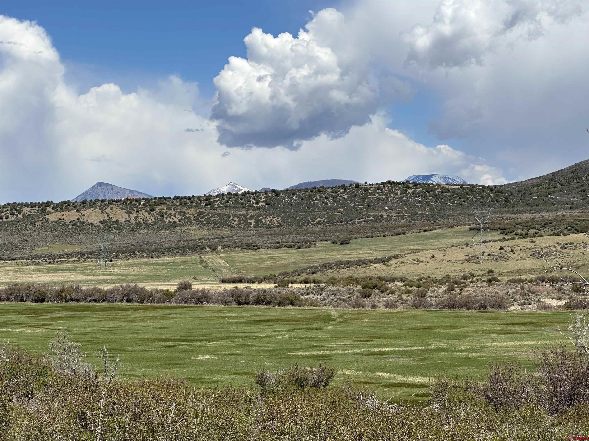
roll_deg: +0.5
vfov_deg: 19.1
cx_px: 294
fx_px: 1310
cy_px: 220
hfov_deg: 25.3
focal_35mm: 77
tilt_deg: +0.9
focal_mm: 9
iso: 32
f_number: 2.8
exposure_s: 1/1376
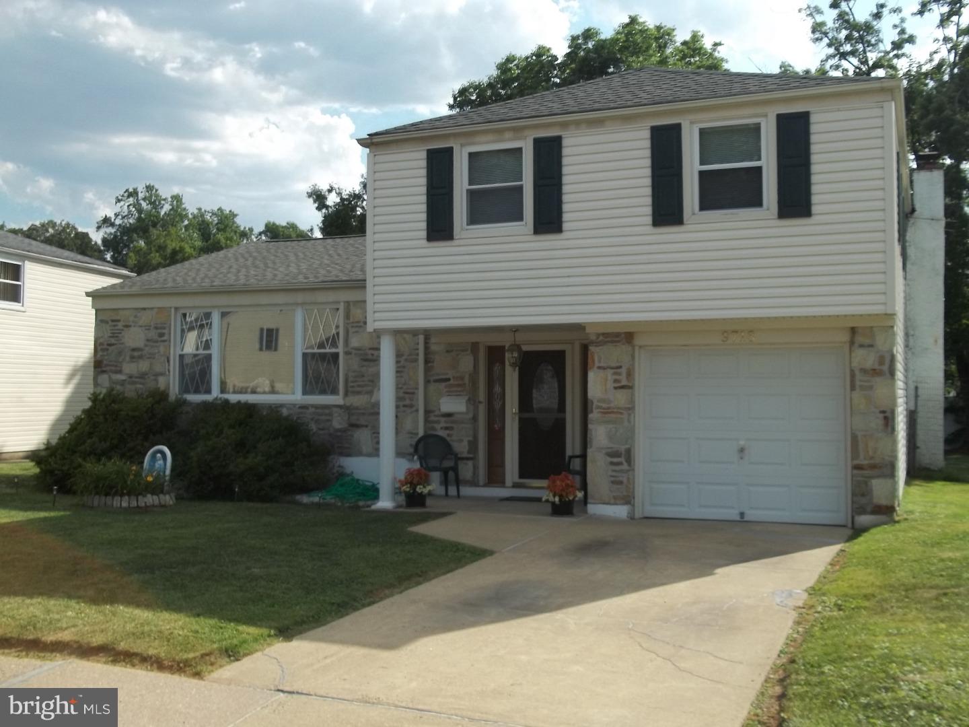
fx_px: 1008
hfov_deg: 51.4
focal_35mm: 36
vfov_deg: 39.7
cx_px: 484
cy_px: 364
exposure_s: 1/160
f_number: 8
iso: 64
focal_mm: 6.5
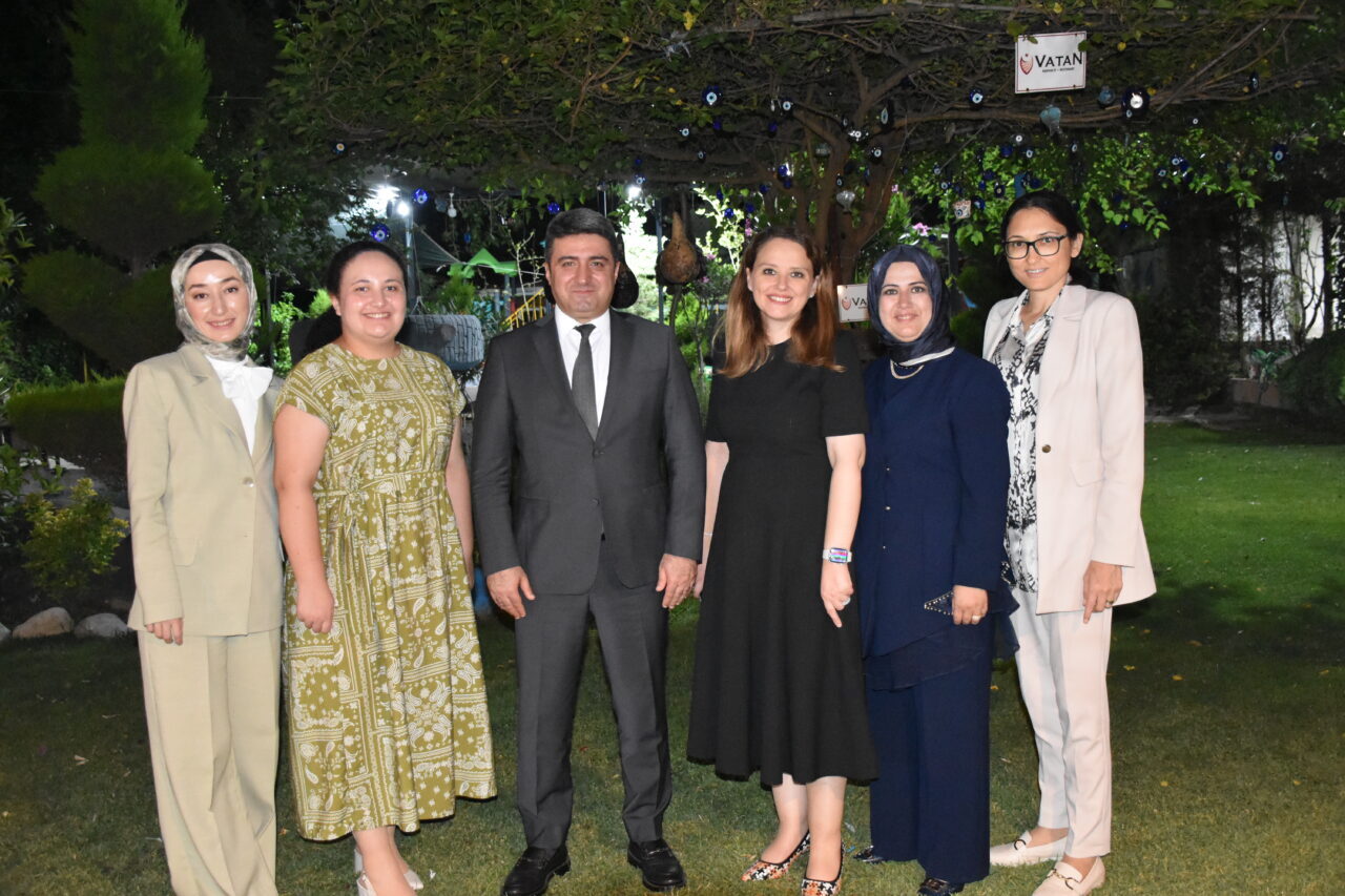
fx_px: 1289
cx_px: 672
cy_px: 448
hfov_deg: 55.1
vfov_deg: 38.4
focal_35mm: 34
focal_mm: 23
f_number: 3.8
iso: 5600
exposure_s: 1/60
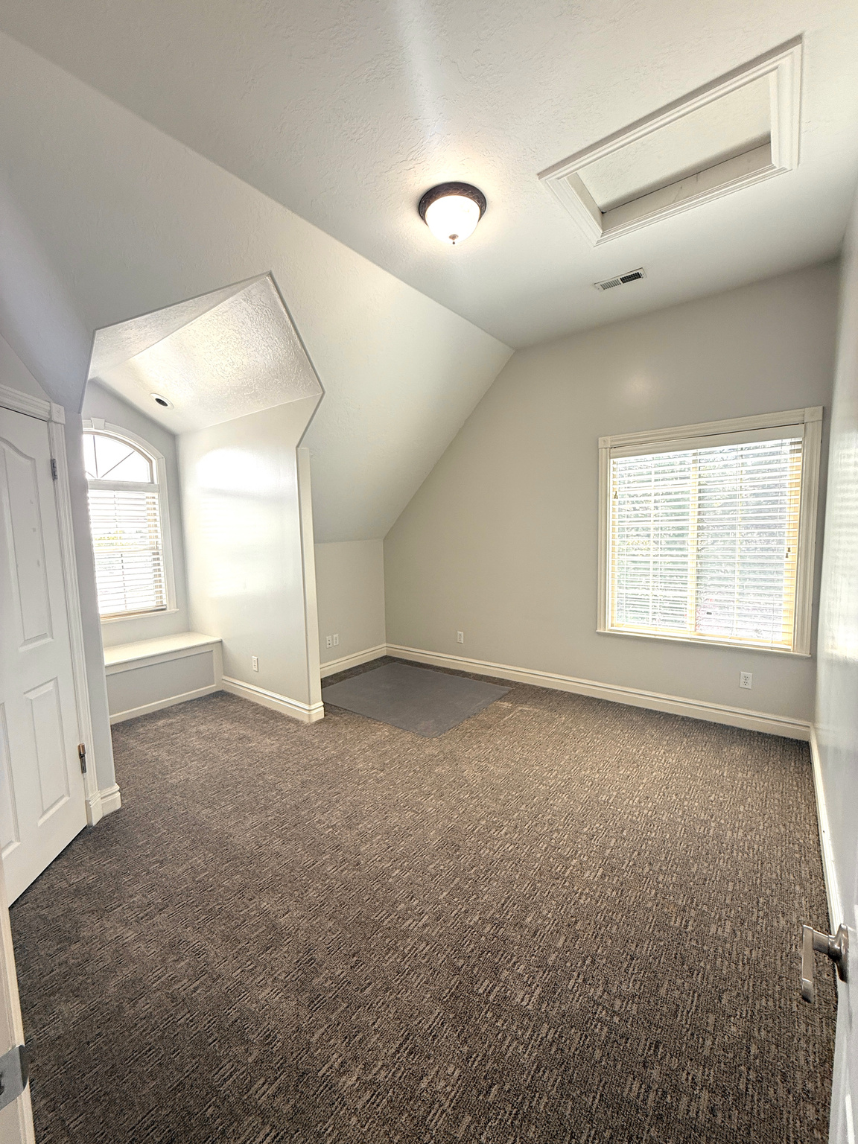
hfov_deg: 85.7
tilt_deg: -4.8
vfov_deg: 102.1
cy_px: 572
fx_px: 463
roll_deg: +1.0
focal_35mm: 14
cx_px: 429
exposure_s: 1/99
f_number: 2.2
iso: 80
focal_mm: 2.22
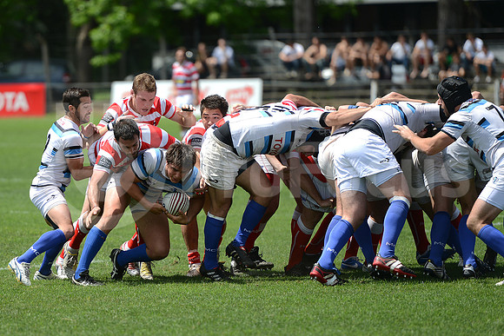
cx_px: 252
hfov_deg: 10.5
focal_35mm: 195
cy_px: 168
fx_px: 2731
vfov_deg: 7.0
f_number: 2.8
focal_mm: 195
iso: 250
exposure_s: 1/2000
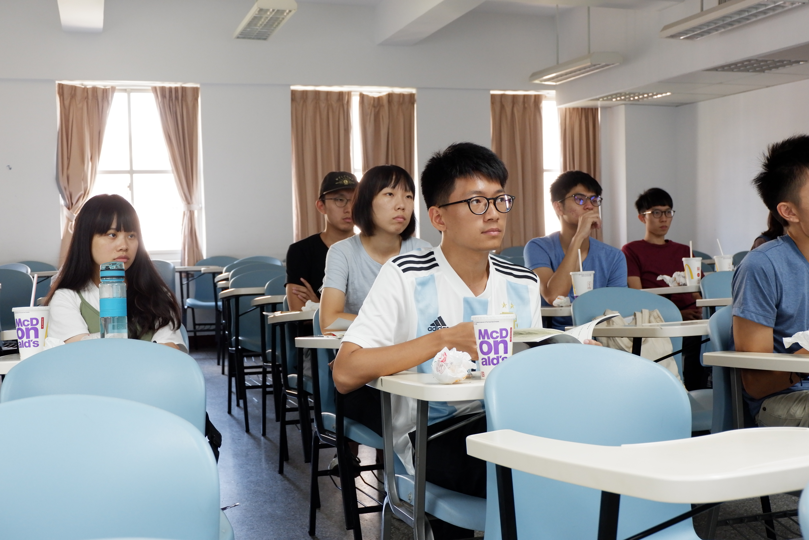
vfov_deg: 31.9
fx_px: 944
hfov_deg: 46.4
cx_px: 404
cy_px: 270
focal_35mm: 42
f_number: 4.5
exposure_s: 1/60
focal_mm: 28.2
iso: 1250
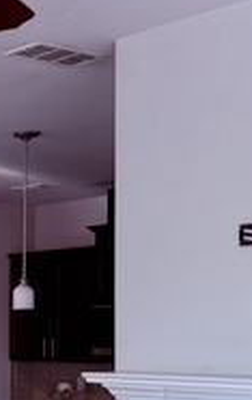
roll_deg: +0.0
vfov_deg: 22.1
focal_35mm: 91
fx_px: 995
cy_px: 374
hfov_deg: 13.0
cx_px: -204
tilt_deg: -2.2
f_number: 1.78
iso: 125
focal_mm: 6.76
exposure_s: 1/233
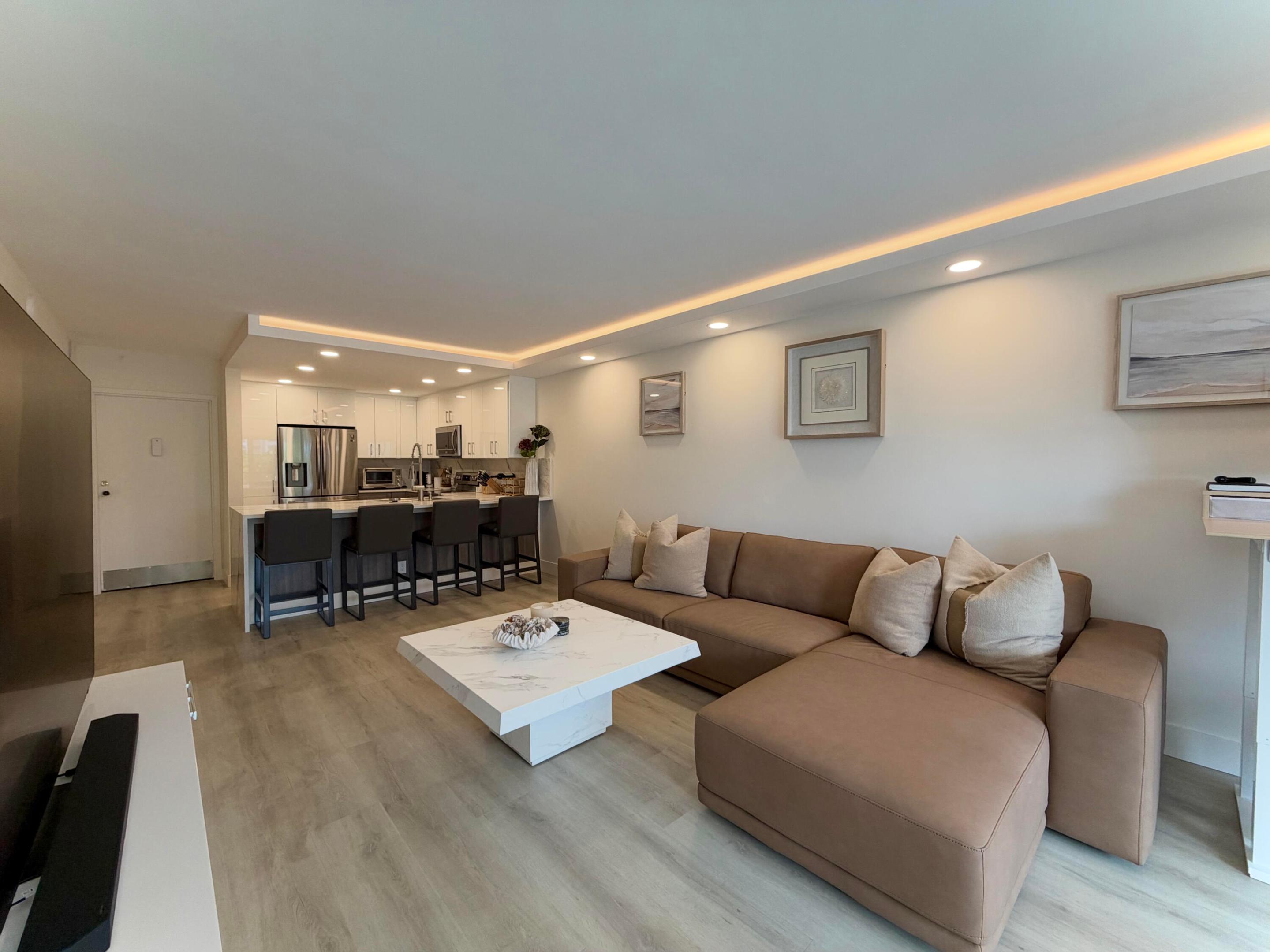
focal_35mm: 14
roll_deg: +0.2
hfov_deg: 102.1
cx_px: 635
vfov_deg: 85.7
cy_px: 476
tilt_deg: -1.7
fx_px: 514
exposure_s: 1/120
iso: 125
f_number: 2.2
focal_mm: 2.22
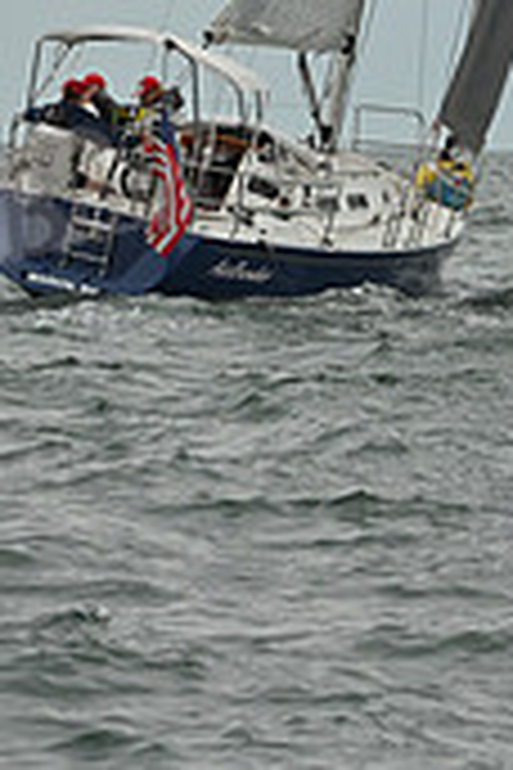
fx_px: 9810
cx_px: 583
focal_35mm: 459
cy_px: -531
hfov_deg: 3.0
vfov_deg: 4.5
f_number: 13
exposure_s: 1/1000
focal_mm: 135
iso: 320
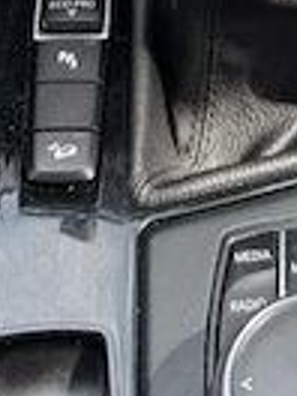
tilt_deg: -35.8
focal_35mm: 145
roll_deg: -8.2
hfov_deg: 10.1
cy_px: -735
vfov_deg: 10.4
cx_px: 312
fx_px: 1659
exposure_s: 1/263
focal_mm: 6.76
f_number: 1.78
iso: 100
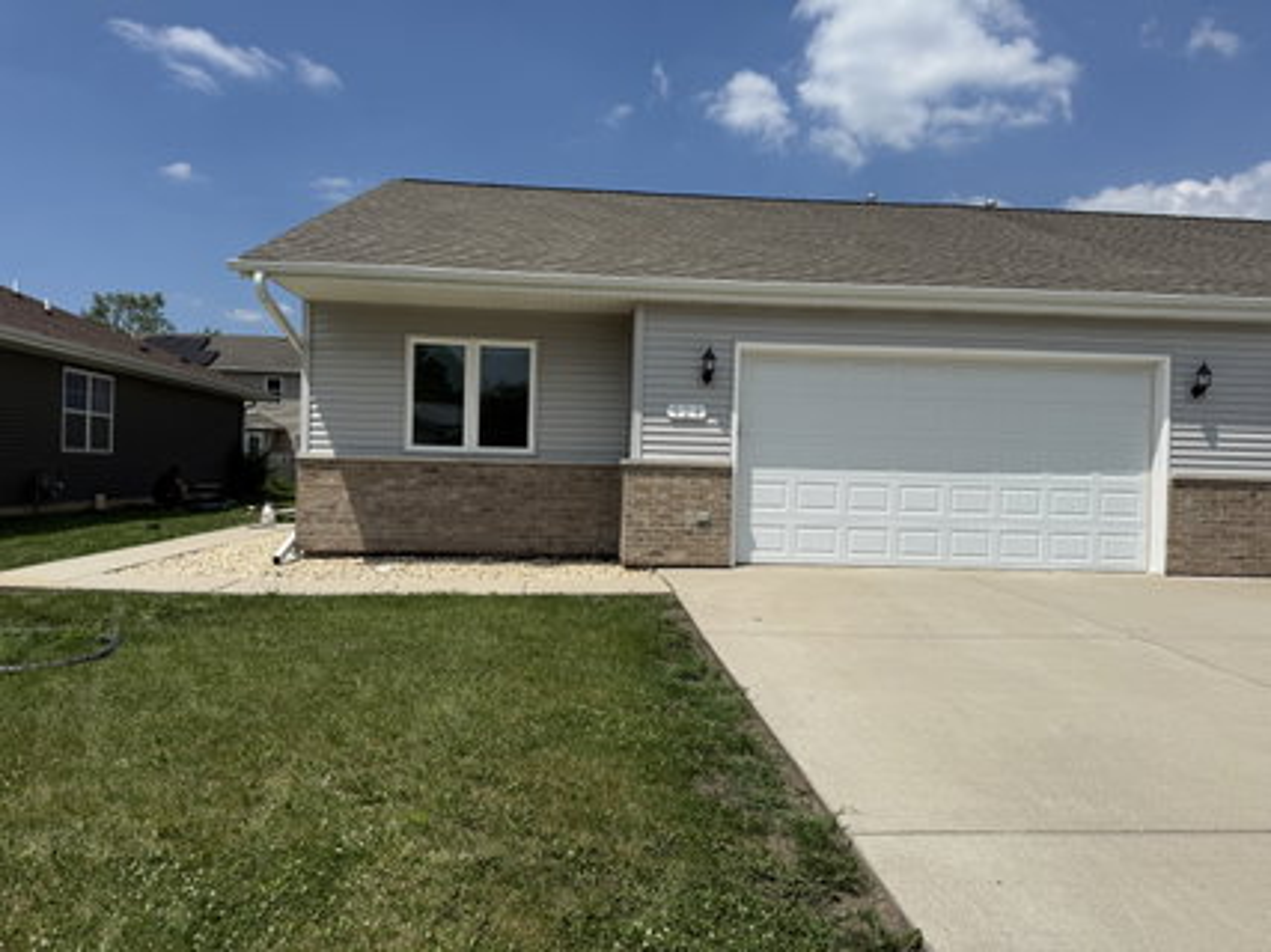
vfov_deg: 56.8
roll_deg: -2.4
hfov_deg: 71.6
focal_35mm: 24
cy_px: 476
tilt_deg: +0.3
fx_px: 881
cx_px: 636
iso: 80
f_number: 1.78
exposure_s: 1/9091
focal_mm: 6.76
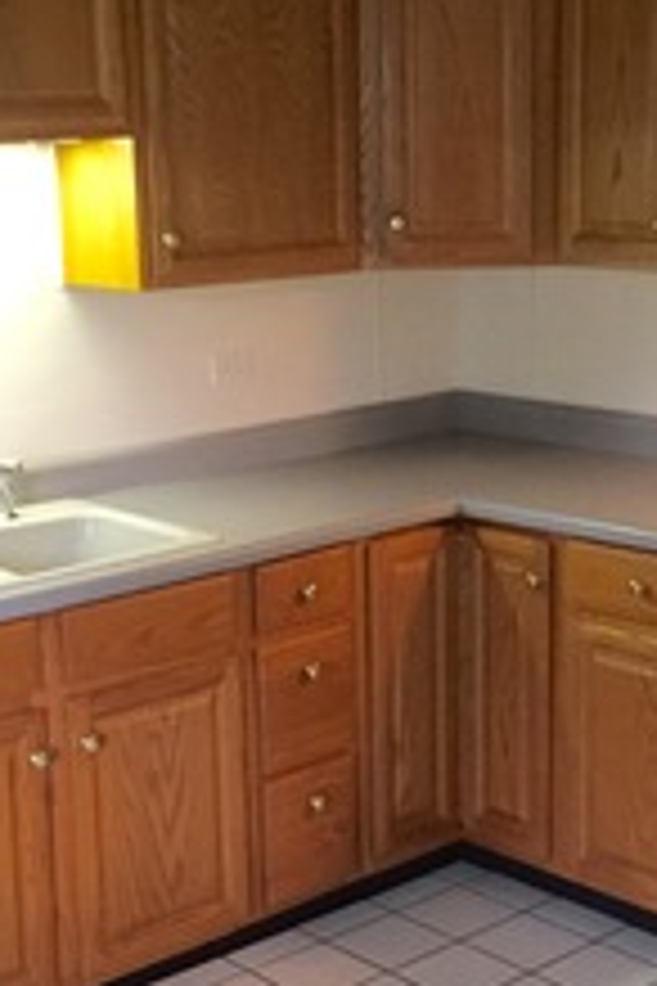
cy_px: 554
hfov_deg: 20.6
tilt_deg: -14.2
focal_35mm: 66
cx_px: 333
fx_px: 1807
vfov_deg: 30.5
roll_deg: +1.7
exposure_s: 1/30
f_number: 2.2
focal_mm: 4.15
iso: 160
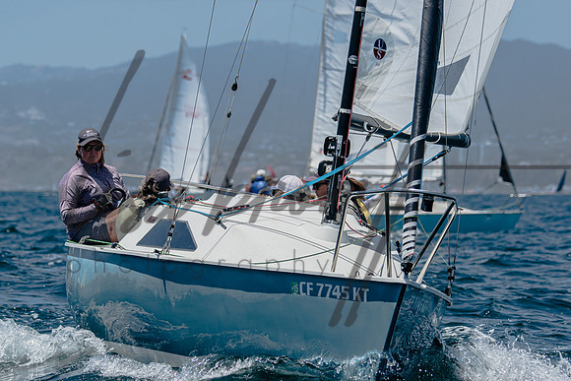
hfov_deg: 8.3
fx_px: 3926
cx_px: 286
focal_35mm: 248
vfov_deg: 5.6
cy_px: 190
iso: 200
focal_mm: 165
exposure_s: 1/2000
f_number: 5
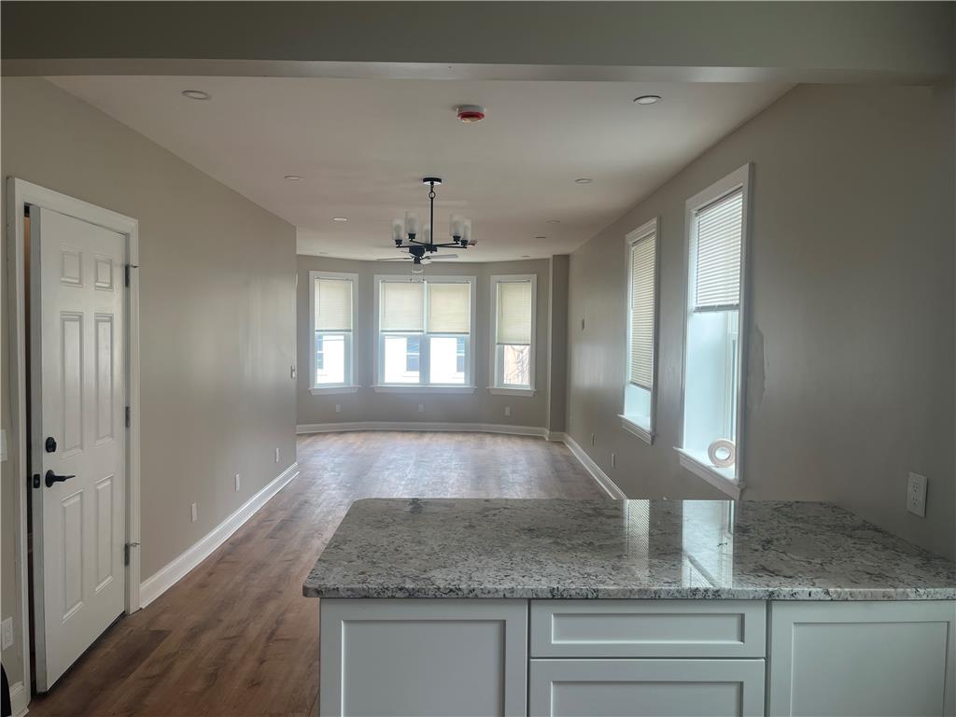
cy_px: 358
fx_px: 718
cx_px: 478
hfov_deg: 67.3
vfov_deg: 53.1
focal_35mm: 26
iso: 50
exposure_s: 1/122
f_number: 1.6
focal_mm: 5.1
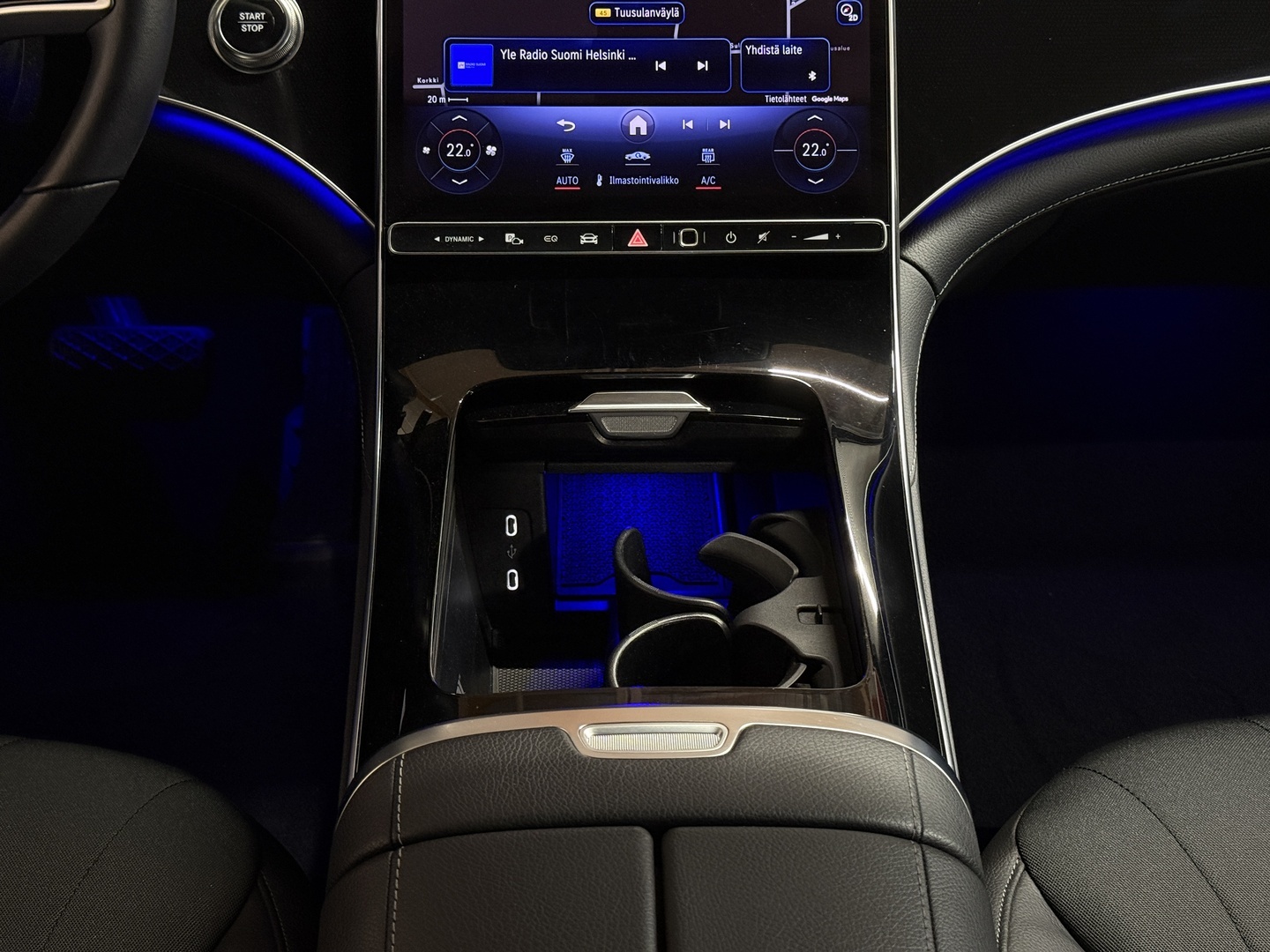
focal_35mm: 48
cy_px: 476
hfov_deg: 39.7
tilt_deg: -31.0
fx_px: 1761
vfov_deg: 30.3
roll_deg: +0.3
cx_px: 635
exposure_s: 1/40
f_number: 1.78
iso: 320
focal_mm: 6.76
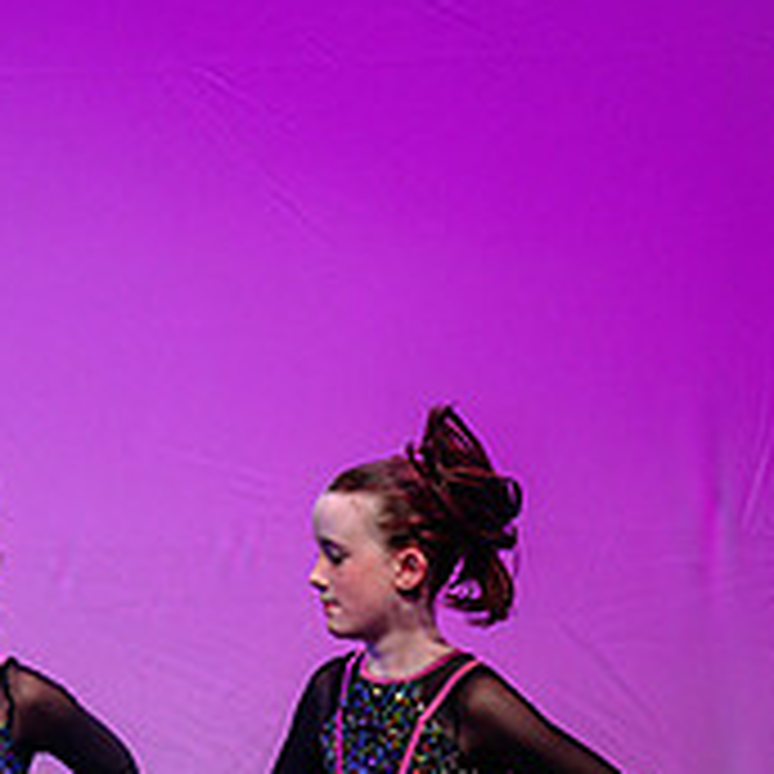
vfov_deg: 3.2
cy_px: 794
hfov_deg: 3.2
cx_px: -319
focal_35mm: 553
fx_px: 13989
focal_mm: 185
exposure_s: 1/640
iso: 1600
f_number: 2.8
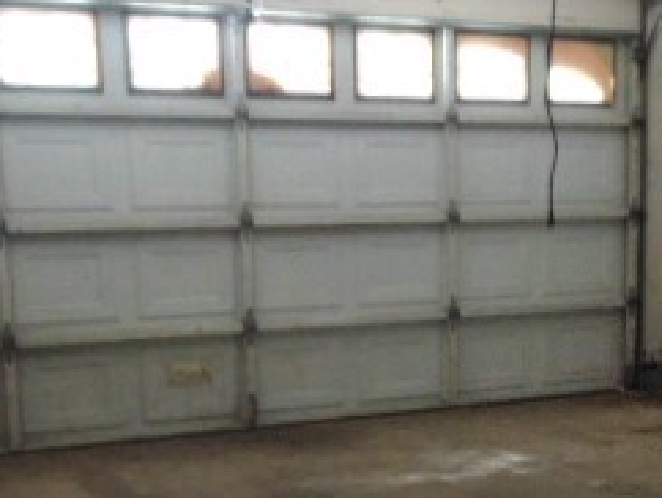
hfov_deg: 28.6
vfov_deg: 21.8
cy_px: 454
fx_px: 1263
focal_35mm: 66
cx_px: 553
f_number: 3
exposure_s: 1/13
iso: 400
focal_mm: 4.5
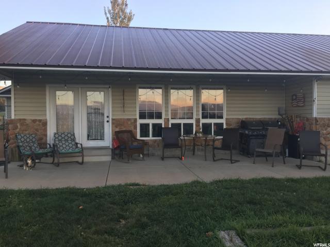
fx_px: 276
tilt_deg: -2.0
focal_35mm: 29
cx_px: 165
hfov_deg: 61.7
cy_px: 124
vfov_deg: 48.2
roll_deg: -0.2
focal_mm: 4.15
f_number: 2.2
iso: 40
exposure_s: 1/120
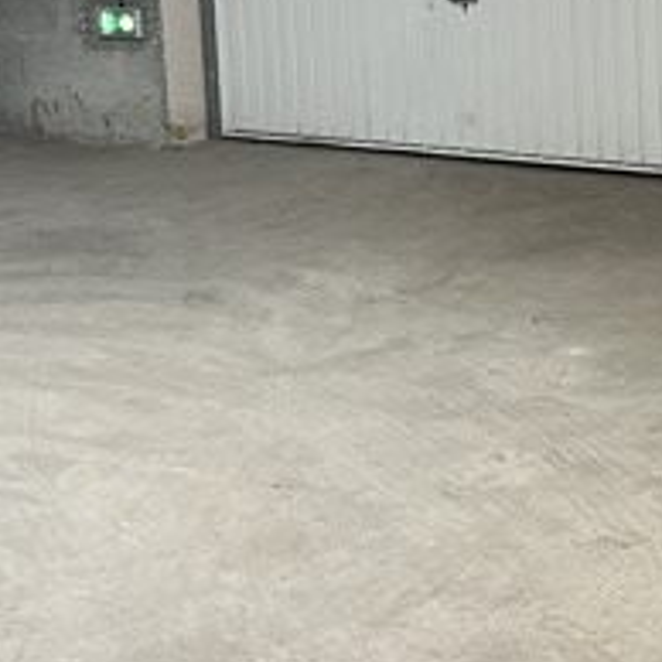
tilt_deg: -5.7
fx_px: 2055
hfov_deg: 18.3
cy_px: -38
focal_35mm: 95
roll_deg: +3.2
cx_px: 406
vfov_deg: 17.7
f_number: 1.6
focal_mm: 5.1
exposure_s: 1/50
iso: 200
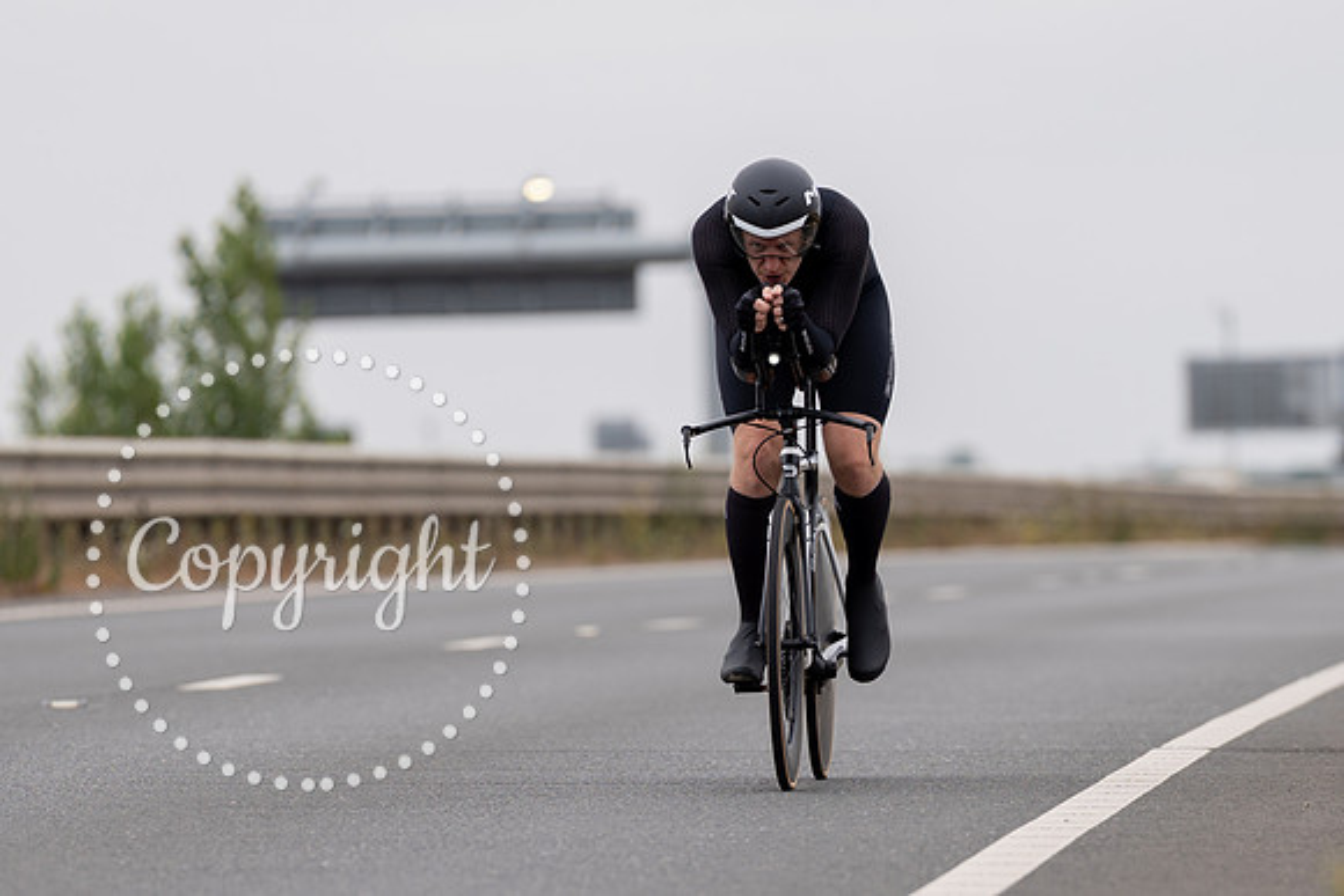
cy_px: 693
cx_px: 808
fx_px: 14609
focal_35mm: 391
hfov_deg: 5.3
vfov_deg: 3.5
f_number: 3.2
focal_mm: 200
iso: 100
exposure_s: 1/800
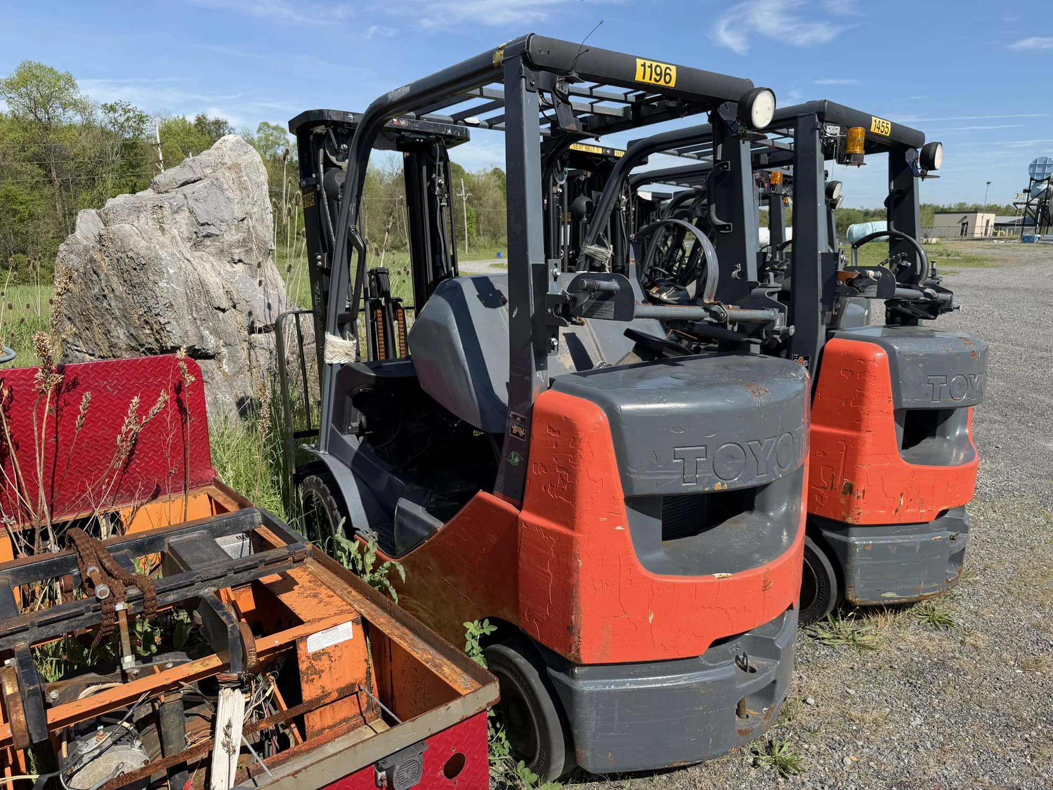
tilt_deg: -13.6
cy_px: 395
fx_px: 730
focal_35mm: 24
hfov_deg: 71.6
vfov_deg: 56.8
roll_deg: -0.7
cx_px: 526
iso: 80
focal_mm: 6.76
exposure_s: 1/3425
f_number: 1.78
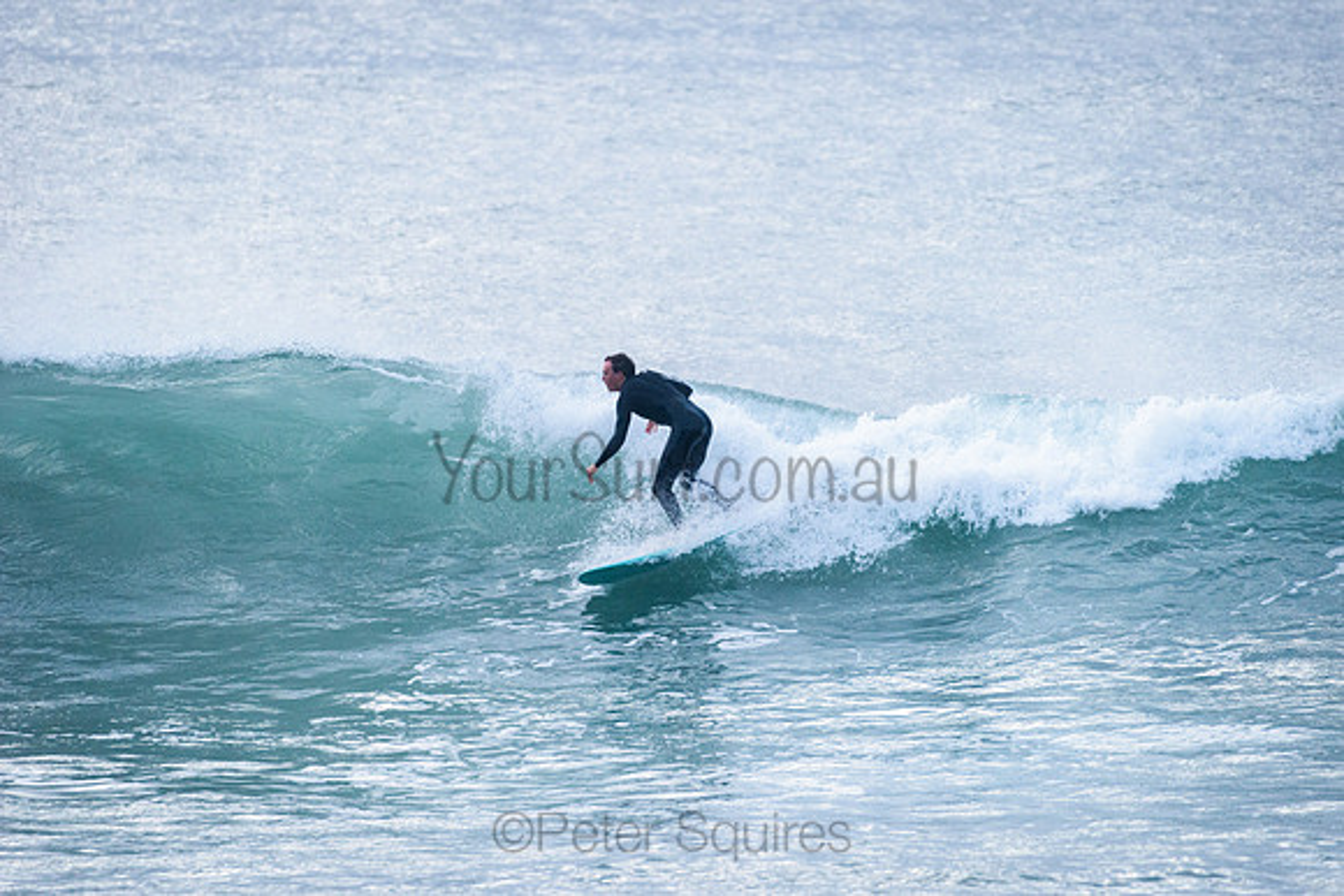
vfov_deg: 2.7
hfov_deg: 4.1
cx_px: 672
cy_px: 448
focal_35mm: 503
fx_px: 18775
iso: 1600
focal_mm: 500
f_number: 5.6
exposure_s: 1/2000
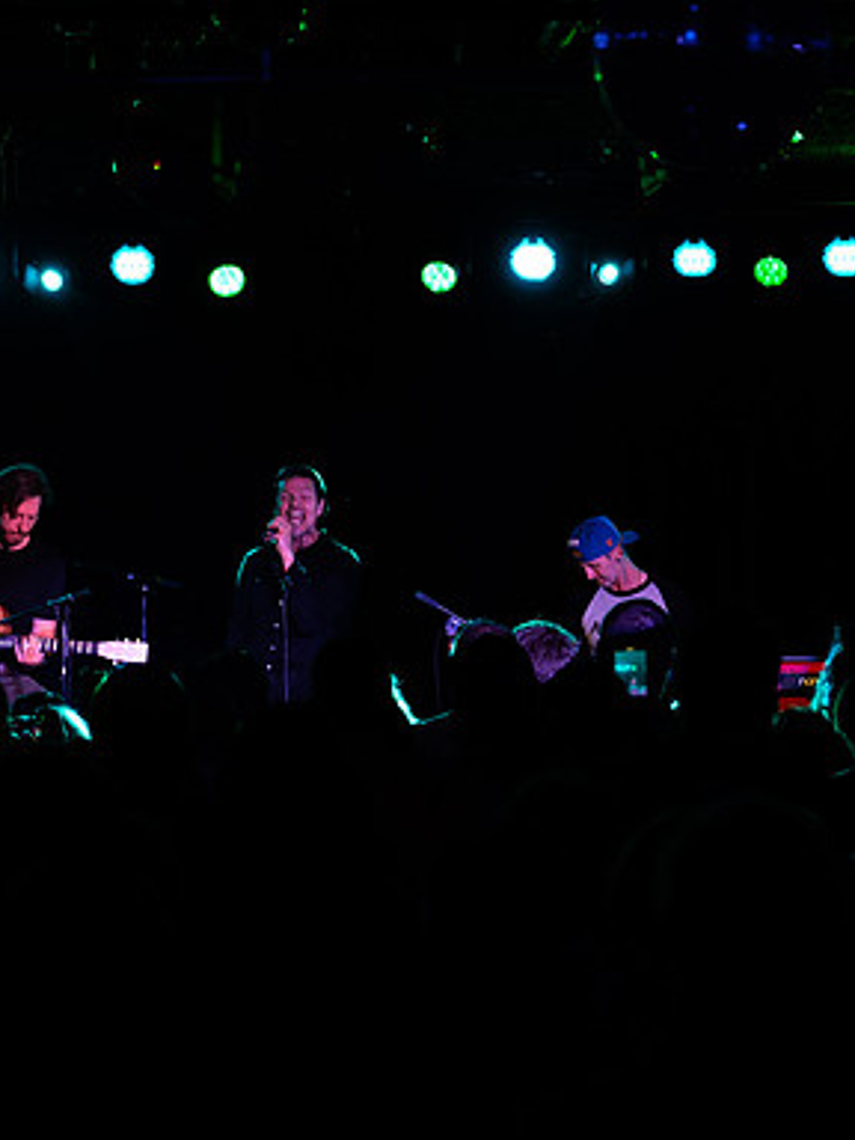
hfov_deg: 11.3
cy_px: 549
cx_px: 264
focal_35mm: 131
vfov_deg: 15.1
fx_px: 4314
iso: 3200
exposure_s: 1/160
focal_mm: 70
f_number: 3.5
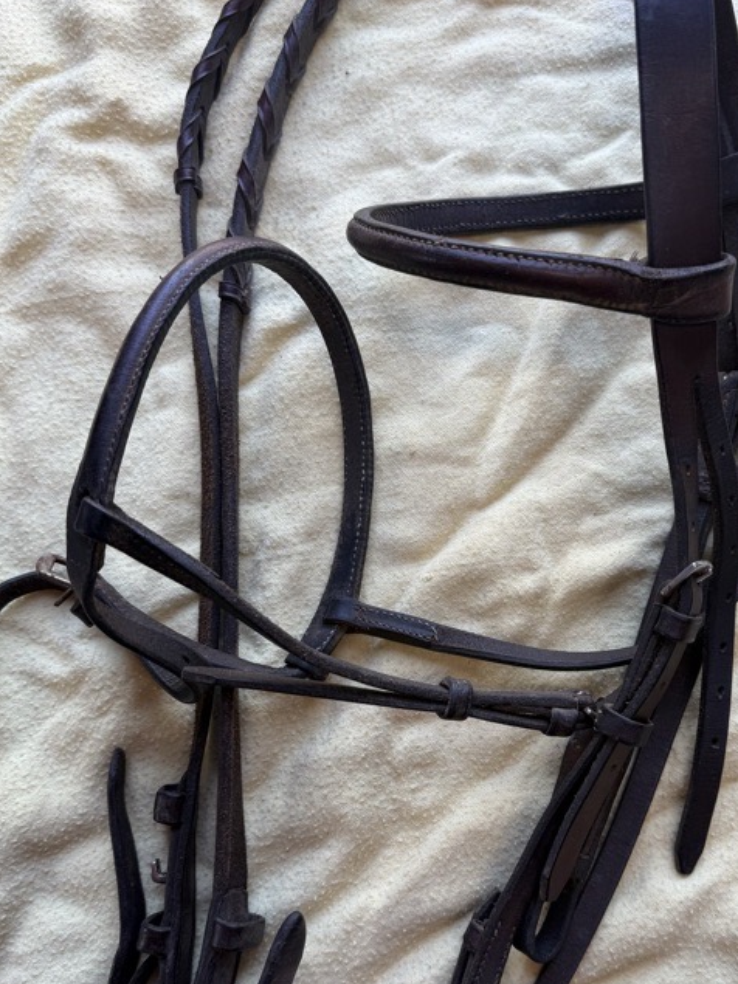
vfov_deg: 53.8
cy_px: 561
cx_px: 464
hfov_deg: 41.5
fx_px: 967
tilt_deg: -82.7
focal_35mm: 34
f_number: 1.78
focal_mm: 6.76
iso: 64
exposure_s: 1/150
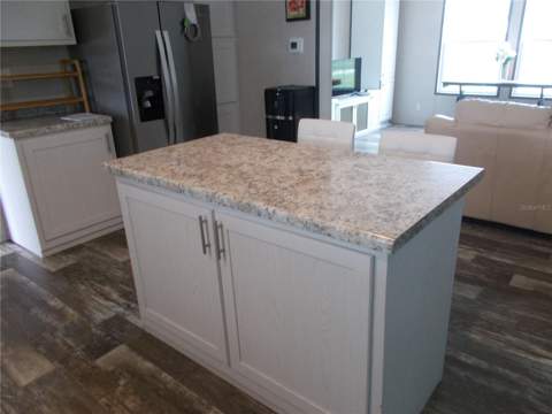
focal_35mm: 26
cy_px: 207
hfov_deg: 67.3
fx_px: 415
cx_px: 276
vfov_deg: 53.1
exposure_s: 1/25
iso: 200
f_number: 3.2
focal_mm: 4.6
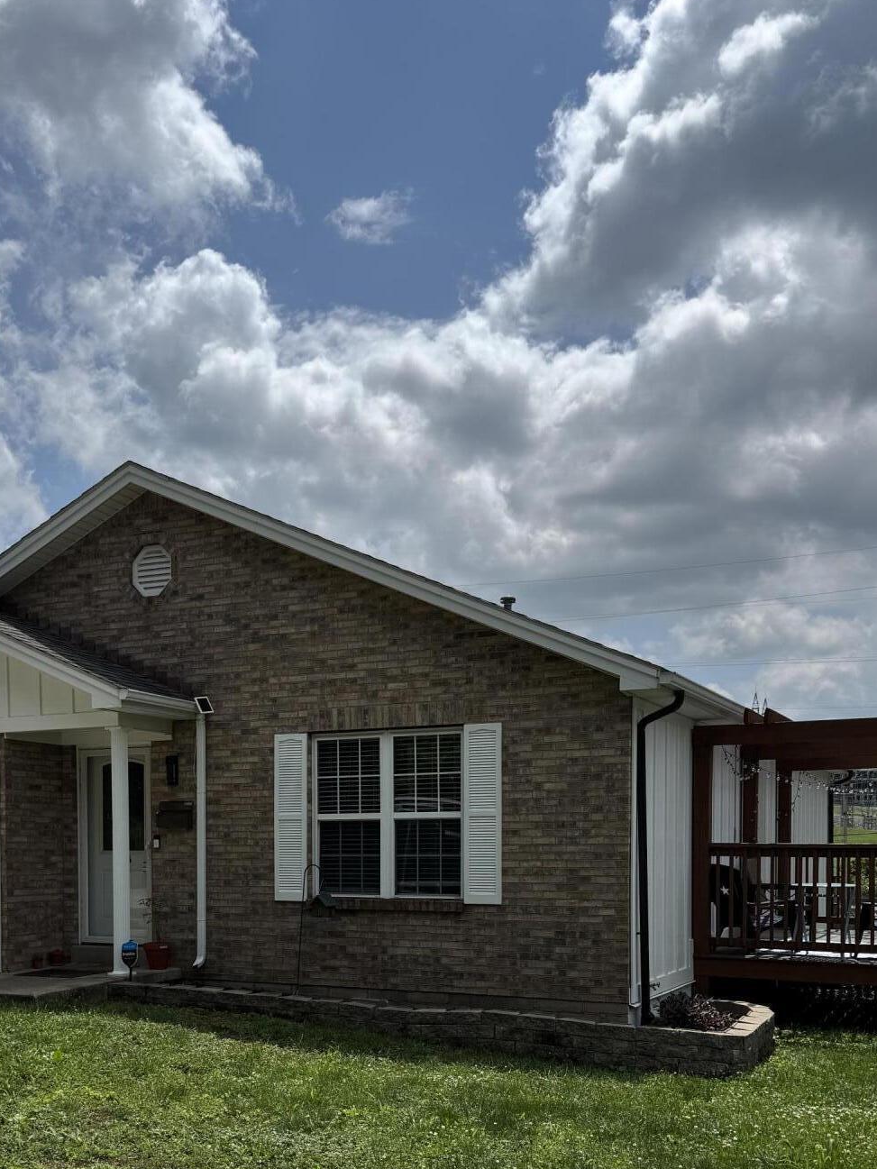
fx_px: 1250
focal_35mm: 37
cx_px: 366
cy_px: 881
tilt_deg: -0.8
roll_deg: +0.0
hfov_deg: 38.6
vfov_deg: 48.2
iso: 80
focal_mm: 6.76
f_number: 1.78
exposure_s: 1/10417
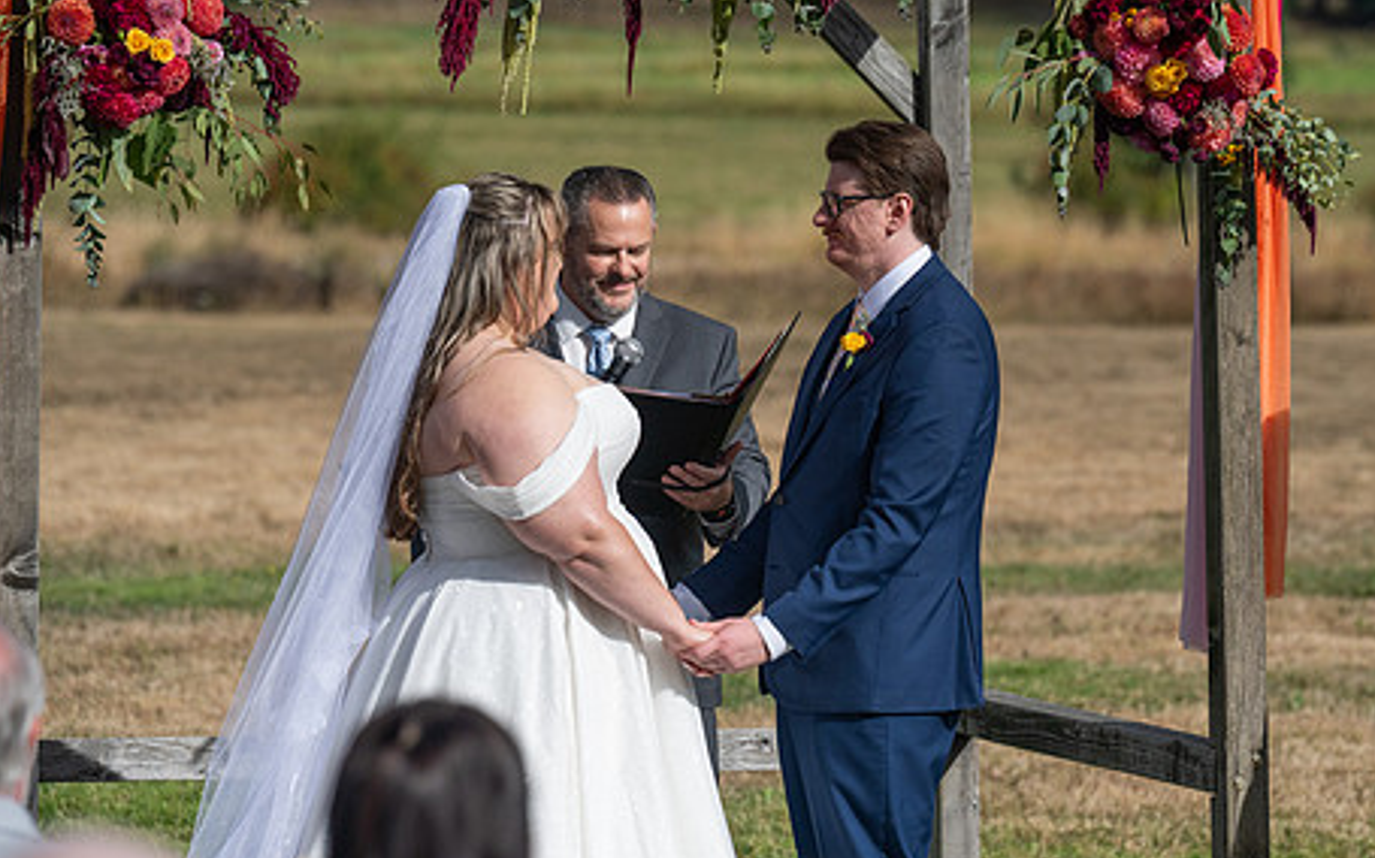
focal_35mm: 195
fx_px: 7305
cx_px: 837
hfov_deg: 10.7
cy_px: 412
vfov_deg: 6.7
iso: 400
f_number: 4.5
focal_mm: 150
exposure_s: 1/6400
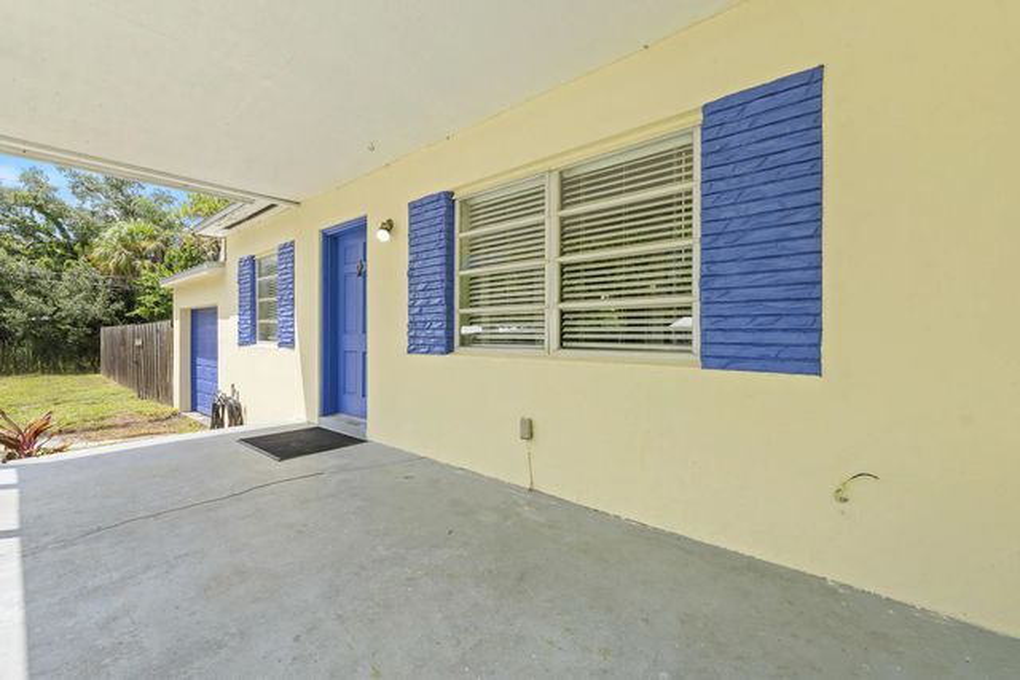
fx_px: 397
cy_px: 340
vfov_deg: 81.2
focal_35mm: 14
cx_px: 510
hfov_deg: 104.2
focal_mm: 14
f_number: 9
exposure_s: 1/60
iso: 250
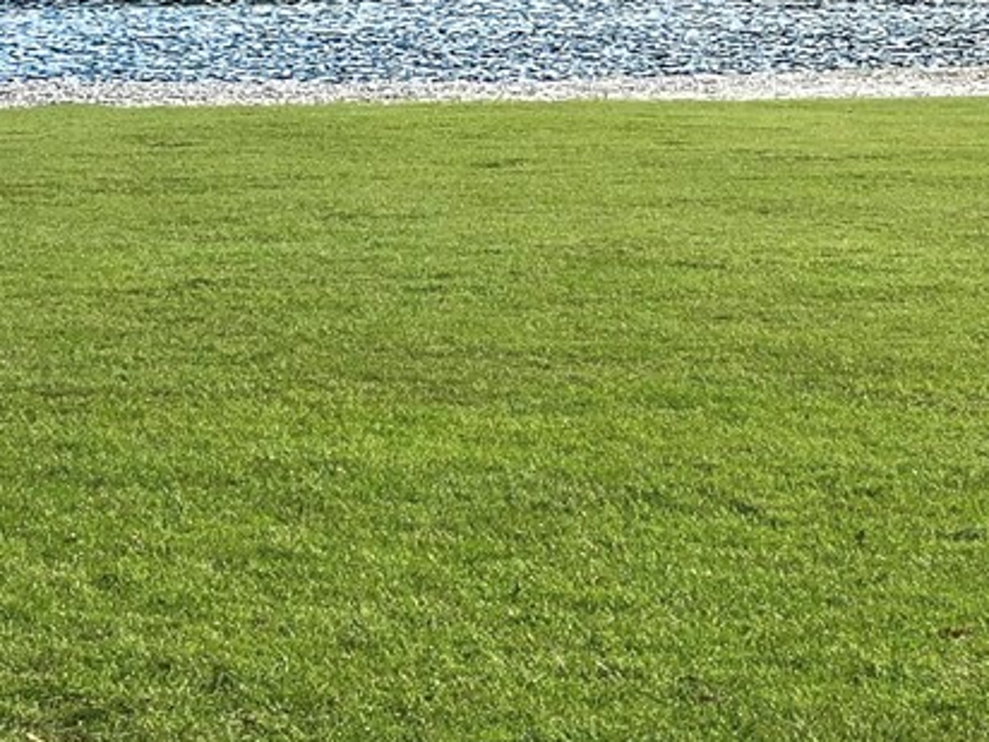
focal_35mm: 299
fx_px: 8543
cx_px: 449
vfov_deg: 4.9
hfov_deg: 6.6
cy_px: -591
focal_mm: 9
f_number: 2.8
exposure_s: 1/380
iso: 32
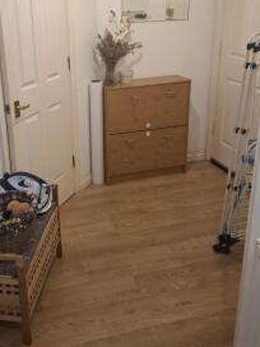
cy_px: 131
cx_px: 76
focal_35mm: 37
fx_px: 371
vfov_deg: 49.7
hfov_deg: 38.0
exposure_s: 1/50
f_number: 1.8
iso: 320
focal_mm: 5.54
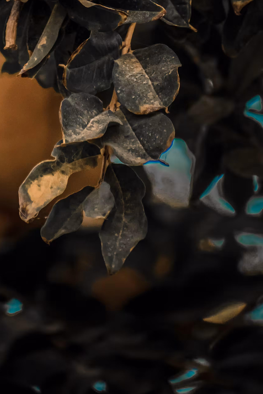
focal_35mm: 949
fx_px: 10400
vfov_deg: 2.2
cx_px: -1
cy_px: -65
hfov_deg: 1.4
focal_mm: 270
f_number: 6
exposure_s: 1/200
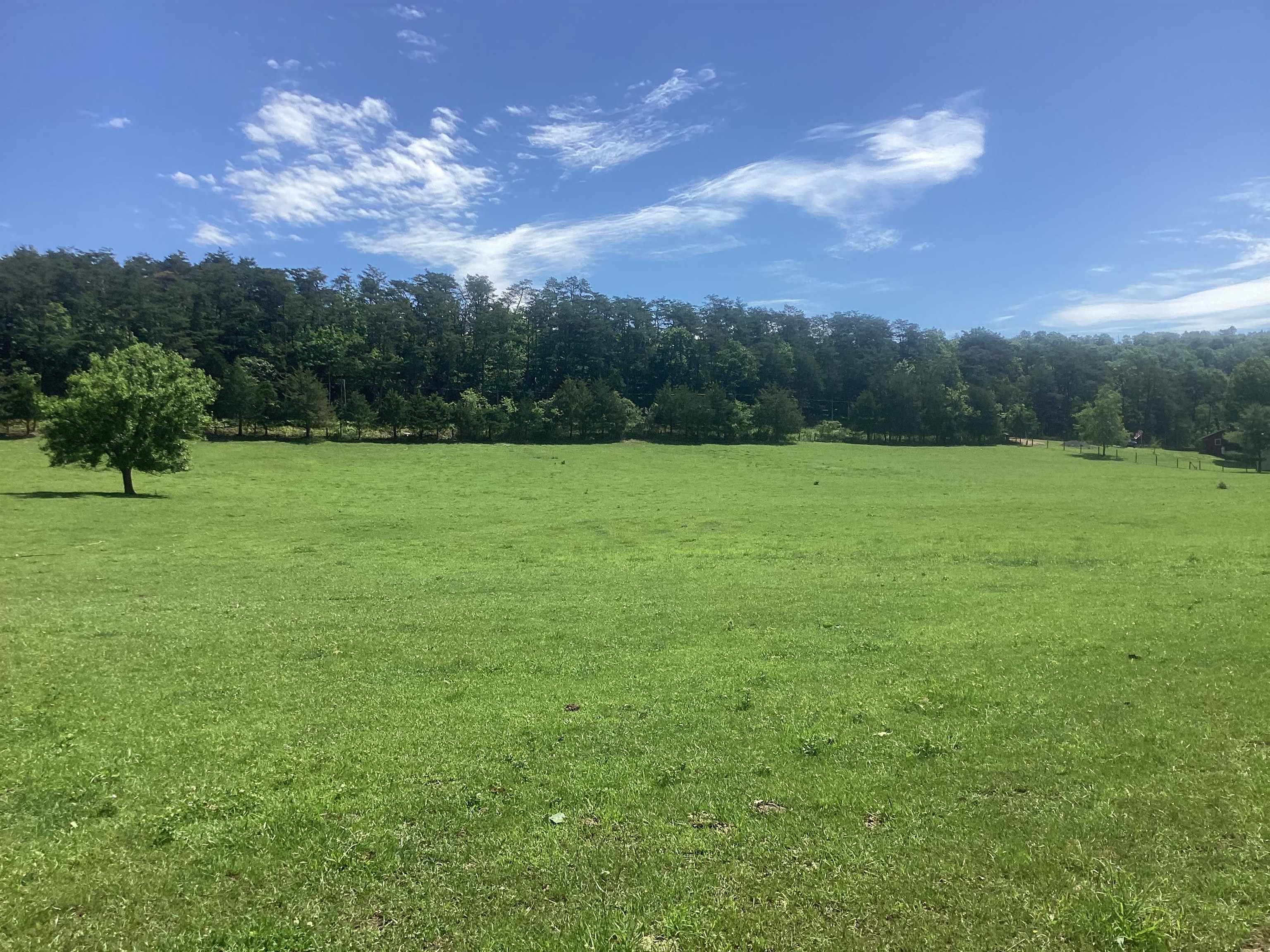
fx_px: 1137
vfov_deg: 45.4
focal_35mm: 31
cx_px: 635
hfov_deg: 58.4
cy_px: 476
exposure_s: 1/1335
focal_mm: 3.3
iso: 25
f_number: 2.4
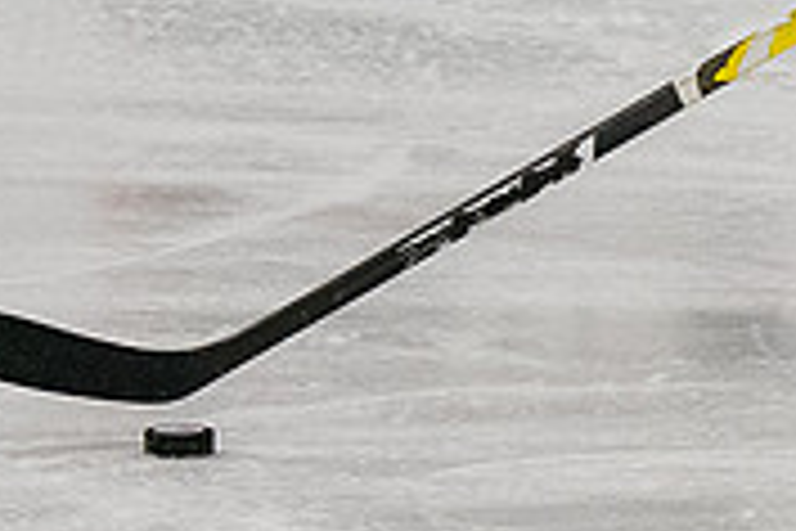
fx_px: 19965
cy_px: -363
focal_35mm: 903
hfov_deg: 2.3
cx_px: 1015
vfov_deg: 1.5
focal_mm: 105
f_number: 3.5
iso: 2500
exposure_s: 1/800
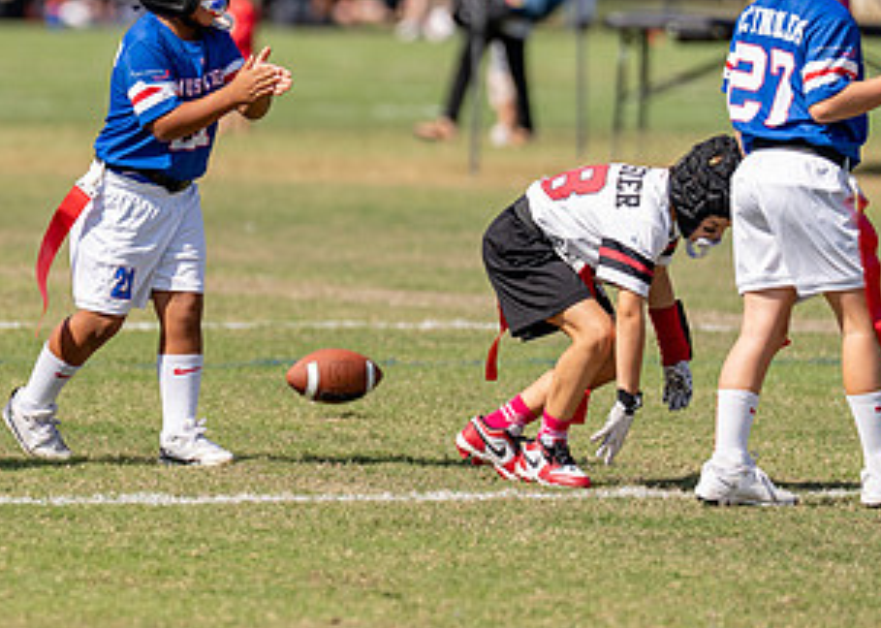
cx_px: 192
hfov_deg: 3.6
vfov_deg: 2.5
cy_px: 197
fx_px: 14202
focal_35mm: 568
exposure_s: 1/2000
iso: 100
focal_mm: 200
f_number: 2.8
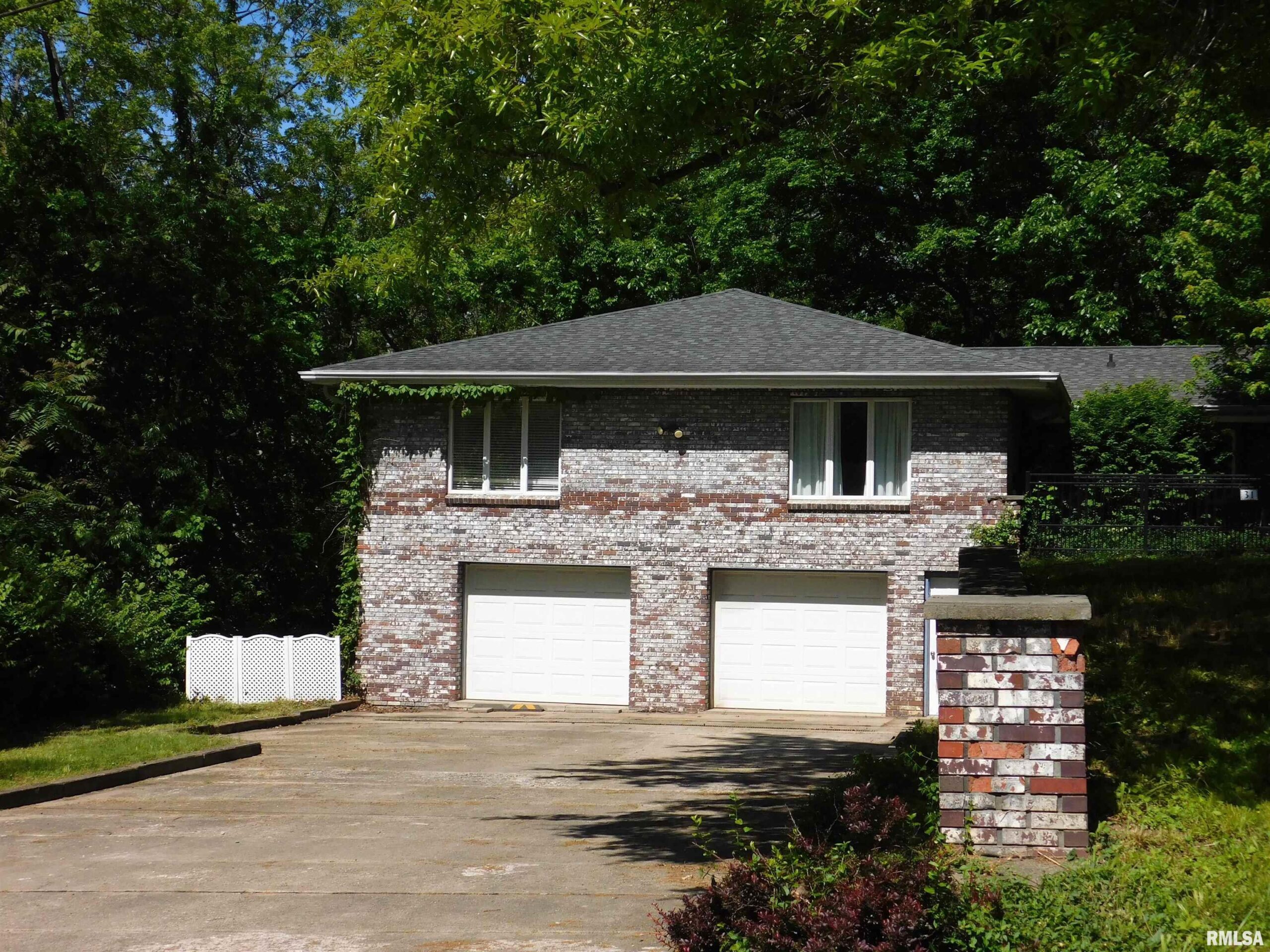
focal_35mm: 59
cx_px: 635
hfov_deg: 32.7
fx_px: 2165
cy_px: 476
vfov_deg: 24.8
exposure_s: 1/400
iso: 125
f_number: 8
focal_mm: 10.4
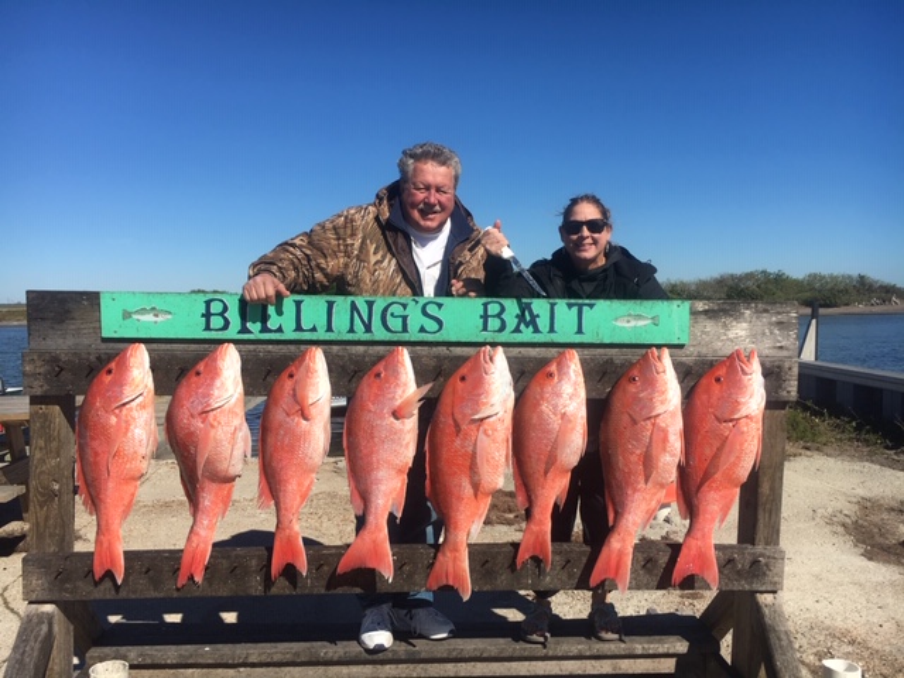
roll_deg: -0.2
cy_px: 339
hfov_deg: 61.7
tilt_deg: -4.5
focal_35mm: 29
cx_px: 452
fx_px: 757
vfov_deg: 48.2
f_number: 2.2
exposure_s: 1/2564
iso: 25
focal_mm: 4.15
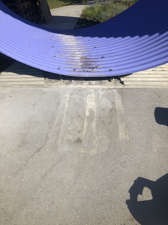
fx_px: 181
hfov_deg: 49.7
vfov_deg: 63.4
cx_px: 84
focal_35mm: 28
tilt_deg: -32.5
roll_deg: +2.5
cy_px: 112
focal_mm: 3.99
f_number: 1.8
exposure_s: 1/4000
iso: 25
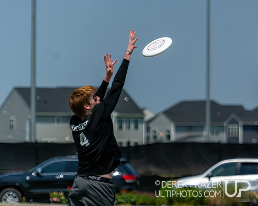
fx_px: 2873
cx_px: 295
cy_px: 111
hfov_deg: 5.1
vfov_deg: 4.1
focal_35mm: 376
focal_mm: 175
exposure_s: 1/5000
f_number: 4
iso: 220
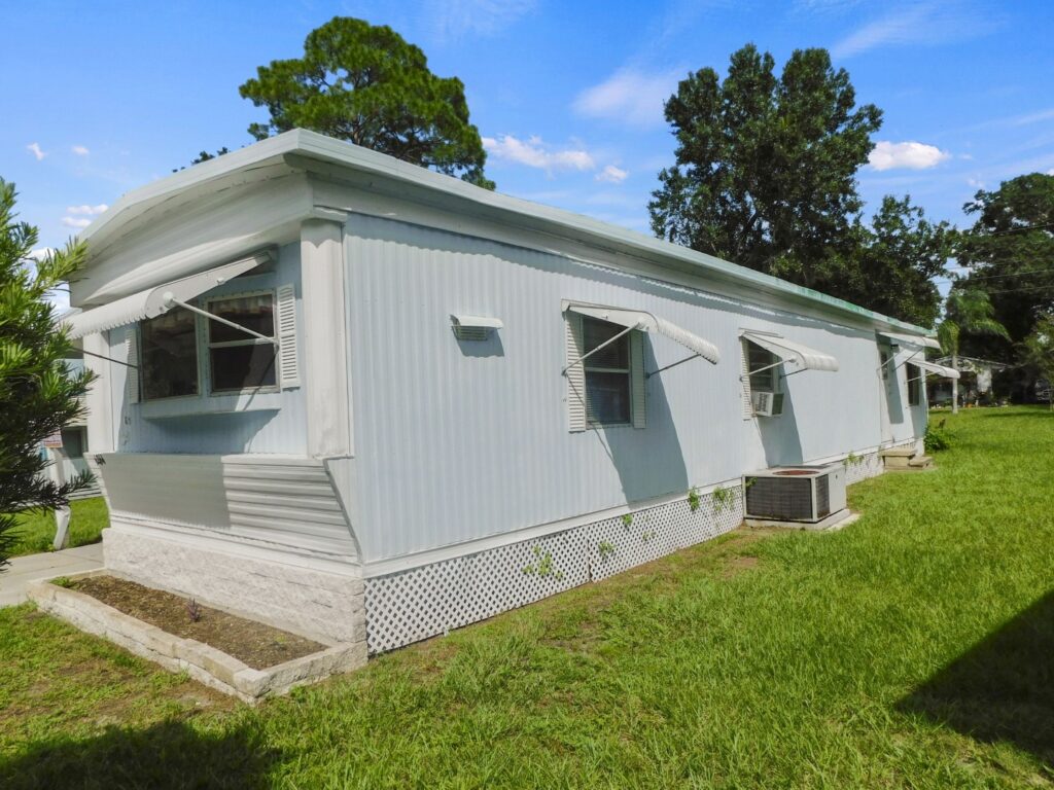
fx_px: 700
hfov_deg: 73.9
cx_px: 527
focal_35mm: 23
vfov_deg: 58.9
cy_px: 395
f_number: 6
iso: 125
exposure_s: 1/800
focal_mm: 4
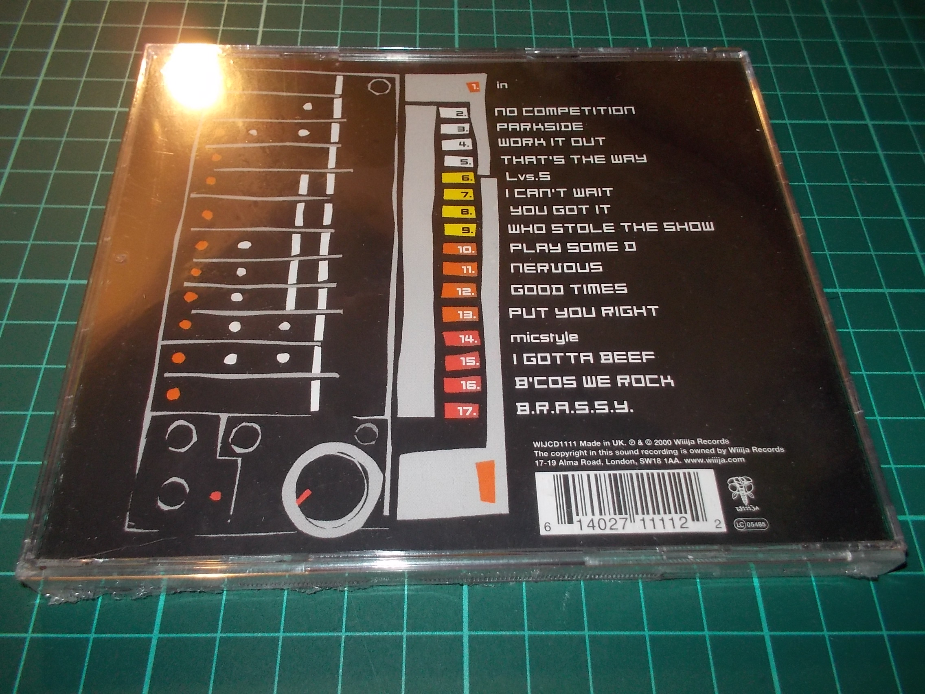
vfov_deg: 48.2
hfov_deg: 61.7
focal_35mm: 29
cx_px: 462
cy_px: 347
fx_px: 775
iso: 200
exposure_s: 1/30
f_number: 3.3
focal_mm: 4.1
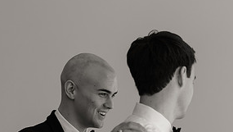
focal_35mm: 181
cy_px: 100
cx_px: 220
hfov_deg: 11.8
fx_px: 1119
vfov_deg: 6.7
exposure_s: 1/1600
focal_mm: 85
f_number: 2.2
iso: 400
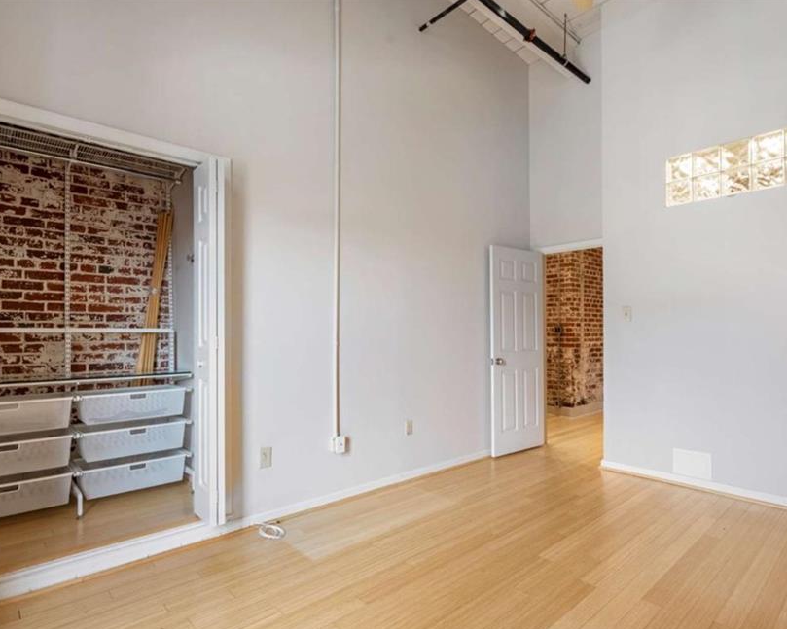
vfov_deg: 70.8
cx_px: 452
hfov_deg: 82.7
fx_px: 442
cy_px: 328
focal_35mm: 19
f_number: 8
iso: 640
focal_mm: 16
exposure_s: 1/20
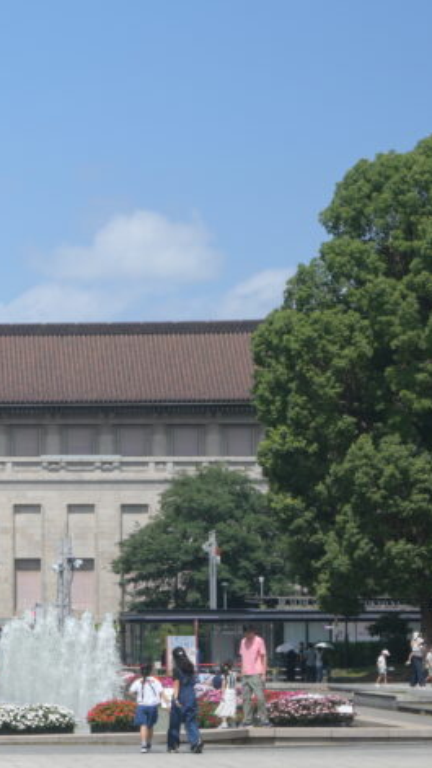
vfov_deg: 12.6
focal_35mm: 171
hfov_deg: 7.0
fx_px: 3482
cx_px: -199
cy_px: 346
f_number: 6.3
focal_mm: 50
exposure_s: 1/500
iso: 100
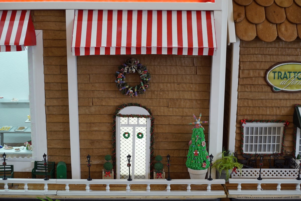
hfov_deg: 39.6
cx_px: 150
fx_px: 418
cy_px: 100
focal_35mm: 50
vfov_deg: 27.0
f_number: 3.5
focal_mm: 50
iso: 1600
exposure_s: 1/160
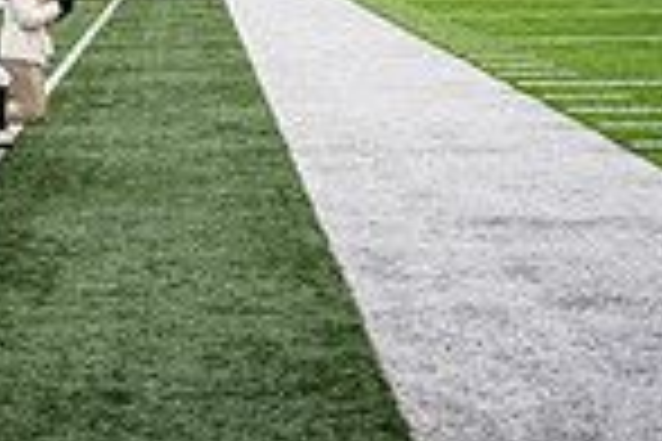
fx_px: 1747
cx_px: -257
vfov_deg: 12.9
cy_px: -385
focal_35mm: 95
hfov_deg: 19.4
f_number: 2.8
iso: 100
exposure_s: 1/500
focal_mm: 24
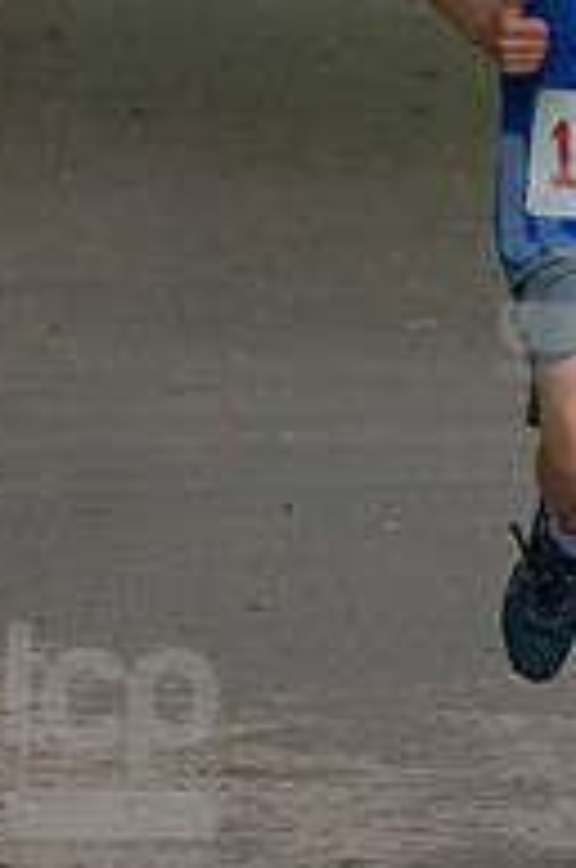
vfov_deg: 4.1
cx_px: 605
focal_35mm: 507
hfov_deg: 2.7
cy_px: 256
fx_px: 12211
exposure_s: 1/1250
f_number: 5.6
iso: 6400
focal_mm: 145
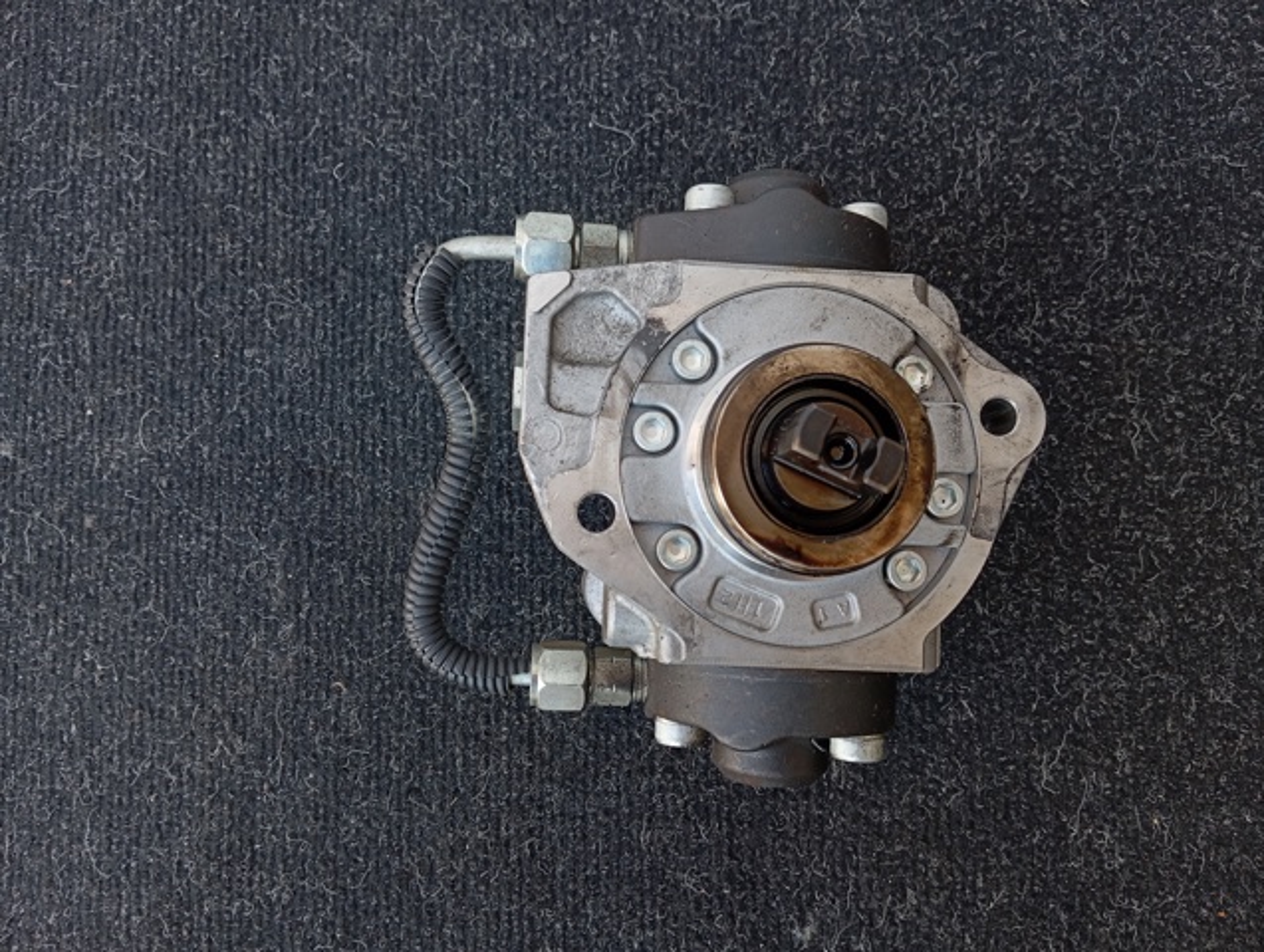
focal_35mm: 28
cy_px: 476
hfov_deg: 63.4
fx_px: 1024
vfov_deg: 49.9
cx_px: 632
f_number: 1.8
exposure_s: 1/50
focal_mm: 4.22
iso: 77
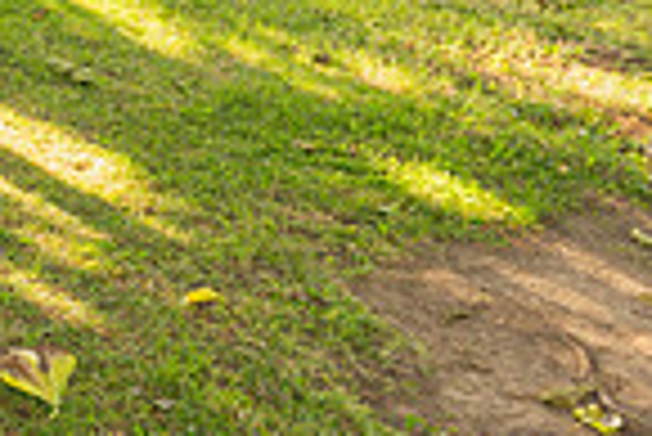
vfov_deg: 13.7
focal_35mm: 96
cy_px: -137
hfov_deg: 17.7
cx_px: -468
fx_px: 1740
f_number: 3.5
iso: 200
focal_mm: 24
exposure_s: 1/200
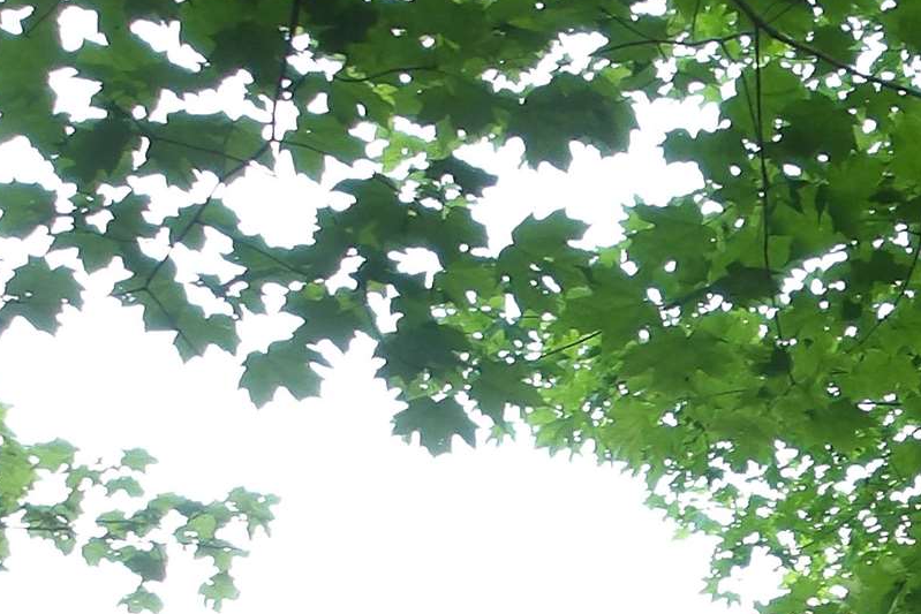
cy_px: 962
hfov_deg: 18.1
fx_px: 2763
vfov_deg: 12.0
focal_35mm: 108
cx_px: 1054
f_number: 3
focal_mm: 4.9
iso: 100
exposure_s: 1/107
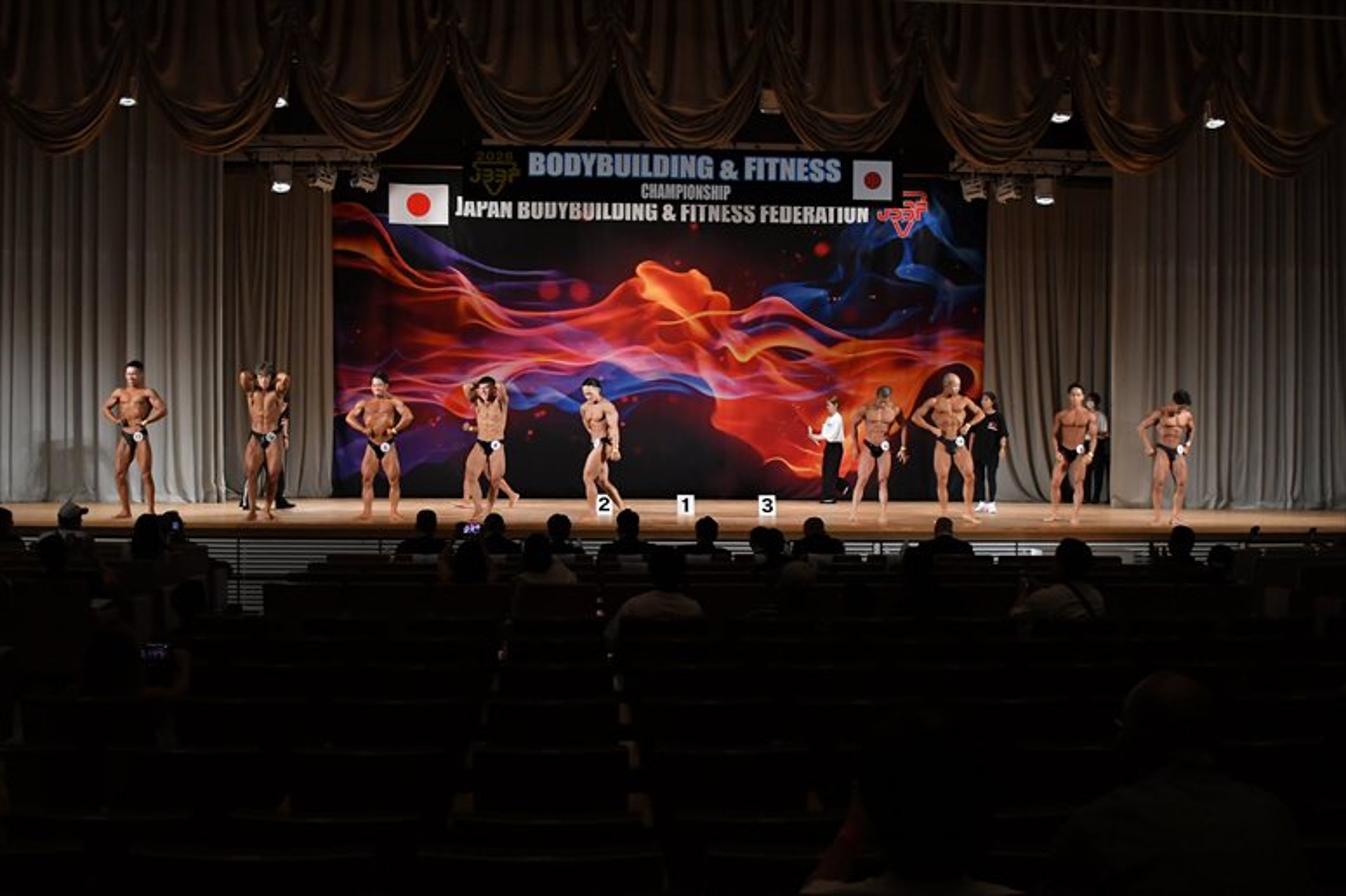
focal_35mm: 42
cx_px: 673
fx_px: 1570
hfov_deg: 46.4
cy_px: 448
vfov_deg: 31.9
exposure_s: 1/400
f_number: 5.6
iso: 3200
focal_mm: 28
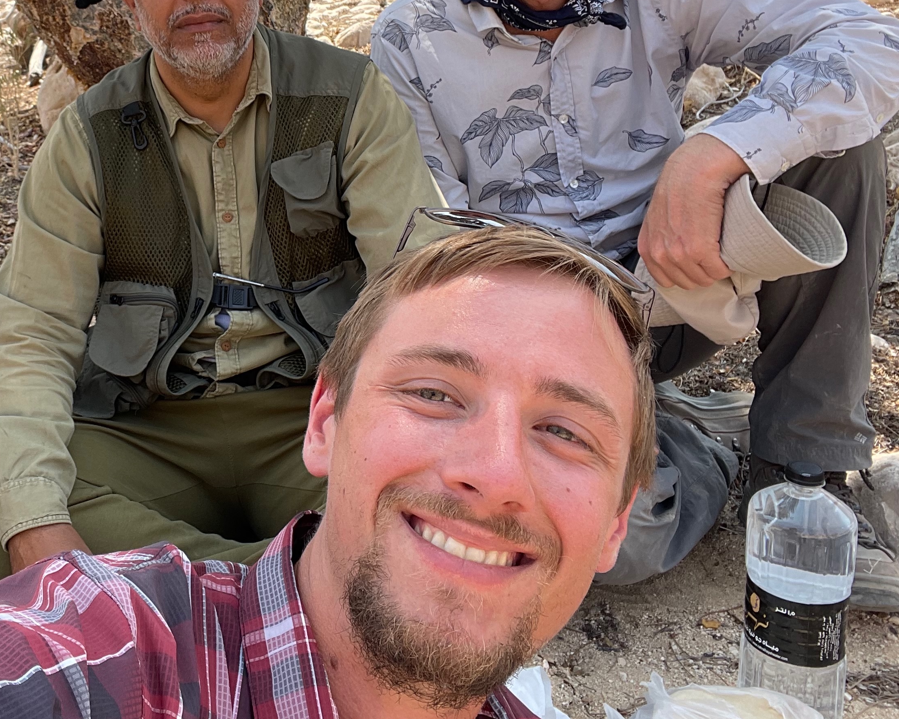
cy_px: 140
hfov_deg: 43.1
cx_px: 204
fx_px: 1091
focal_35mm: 41
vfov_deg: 35.3
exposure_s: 1/373
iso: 25
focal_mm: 2.71
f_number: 2.2
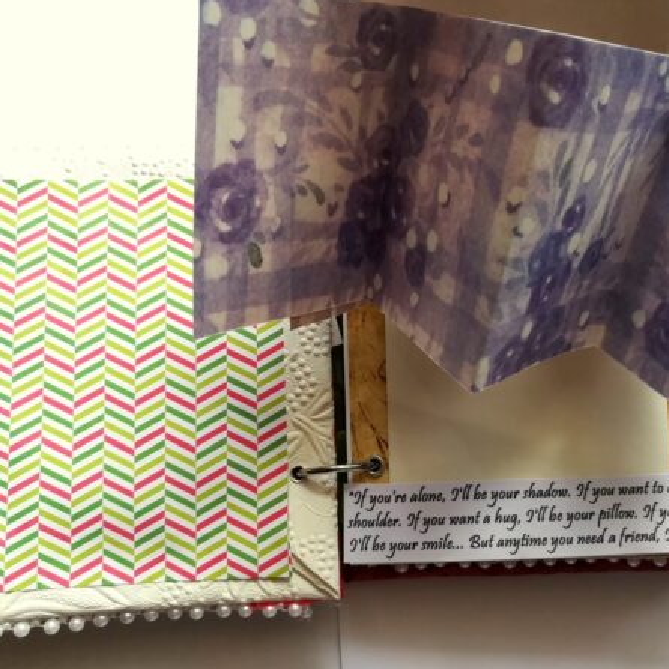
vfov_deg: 52.5
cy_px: 335
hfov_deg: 52.2
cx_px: 403
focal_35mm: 31
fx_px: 678
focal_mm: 3.83
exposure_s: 1/100
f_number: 2.2
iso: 80
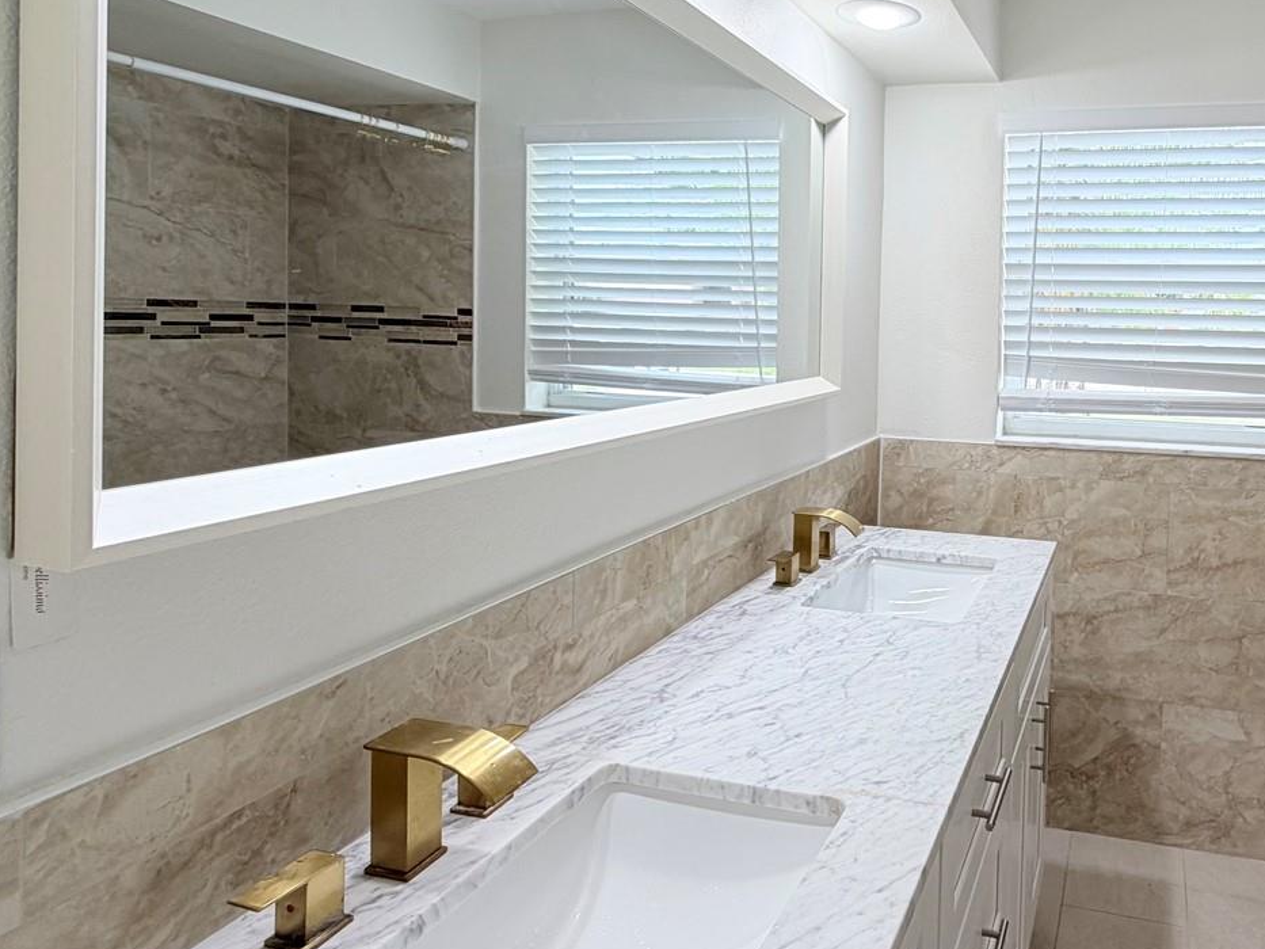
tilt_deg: -1.9
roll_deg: -1.5
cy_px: 329
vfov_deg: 55.8
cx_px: 949
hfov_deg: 67.1
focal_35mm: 24
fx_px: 877
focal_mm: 2.22
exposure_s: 1/120
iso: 80
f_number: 2.2
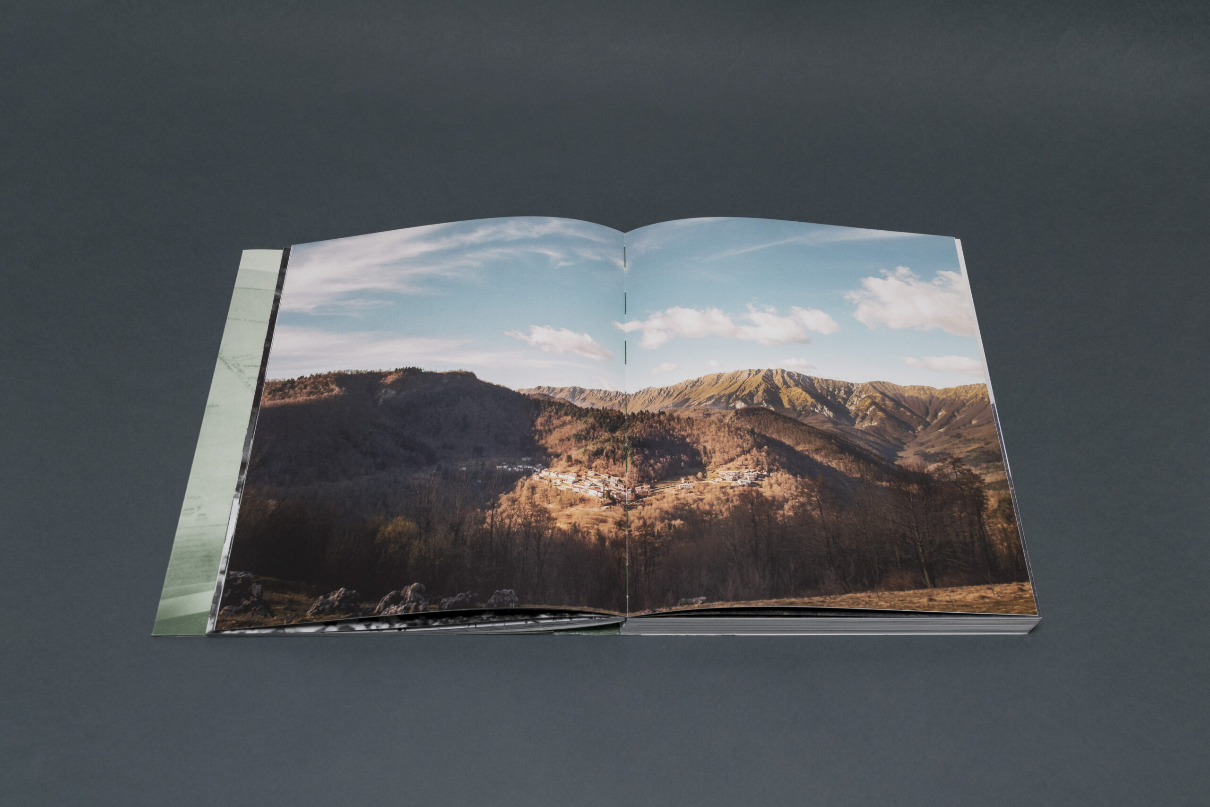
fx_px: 1361
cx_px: 605
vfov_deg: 33.0
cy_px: 404
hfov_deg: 47.9
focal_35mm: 40
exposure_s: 1/125
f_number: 8
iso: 200
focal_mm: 27
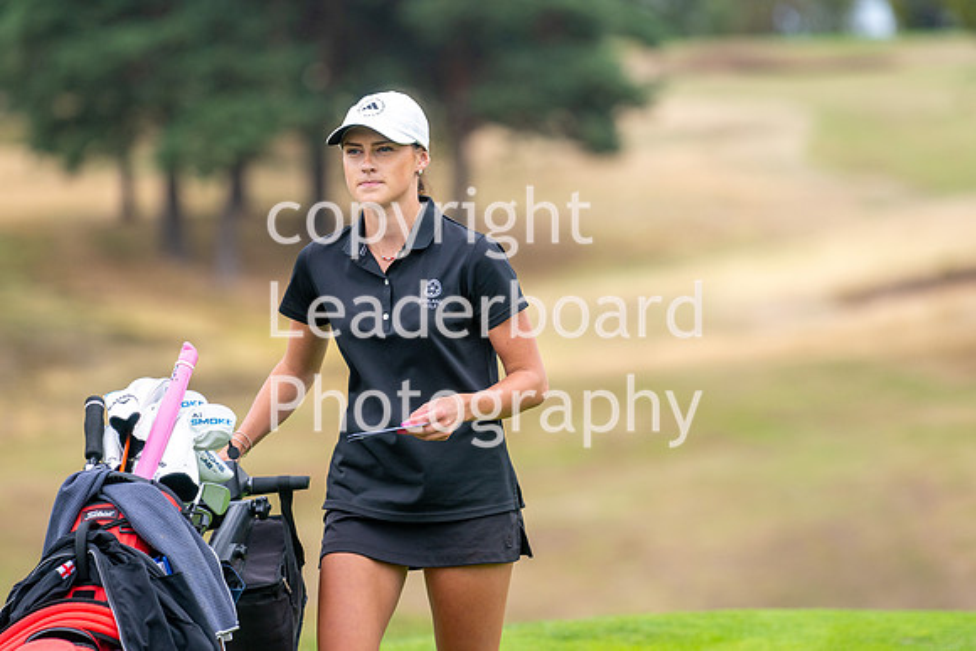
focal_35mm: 346
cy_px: 276
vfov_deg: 4.0
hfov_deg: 6.0
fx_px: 9379
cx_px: 528
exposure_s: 1/1600
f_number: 5
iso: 400
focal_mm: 300
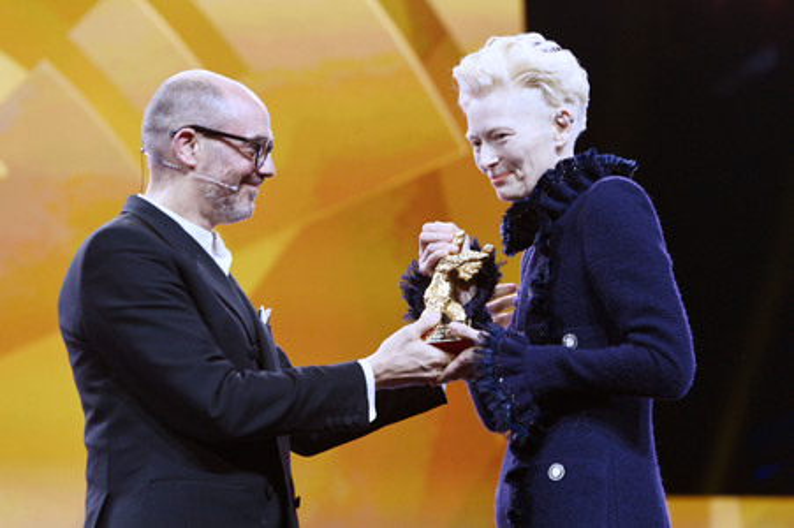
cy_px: 264
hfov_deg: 17.1
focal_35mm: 120
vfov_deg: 11.4
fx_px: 2645
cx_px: 397
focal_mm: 120
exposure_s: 1/250
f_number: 4
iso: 5000
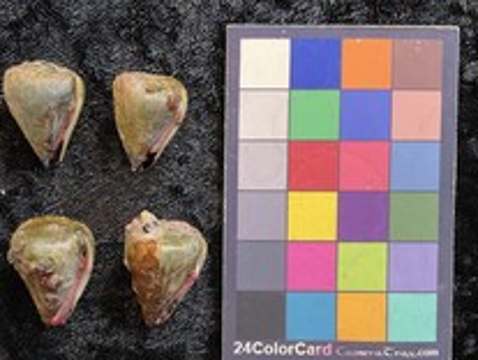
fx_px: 678
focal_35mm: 49
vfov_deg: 29.6
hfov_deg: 38.2
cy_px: 237
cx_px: 139
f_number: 1.8
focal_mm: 3
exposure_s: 1/50
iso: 40
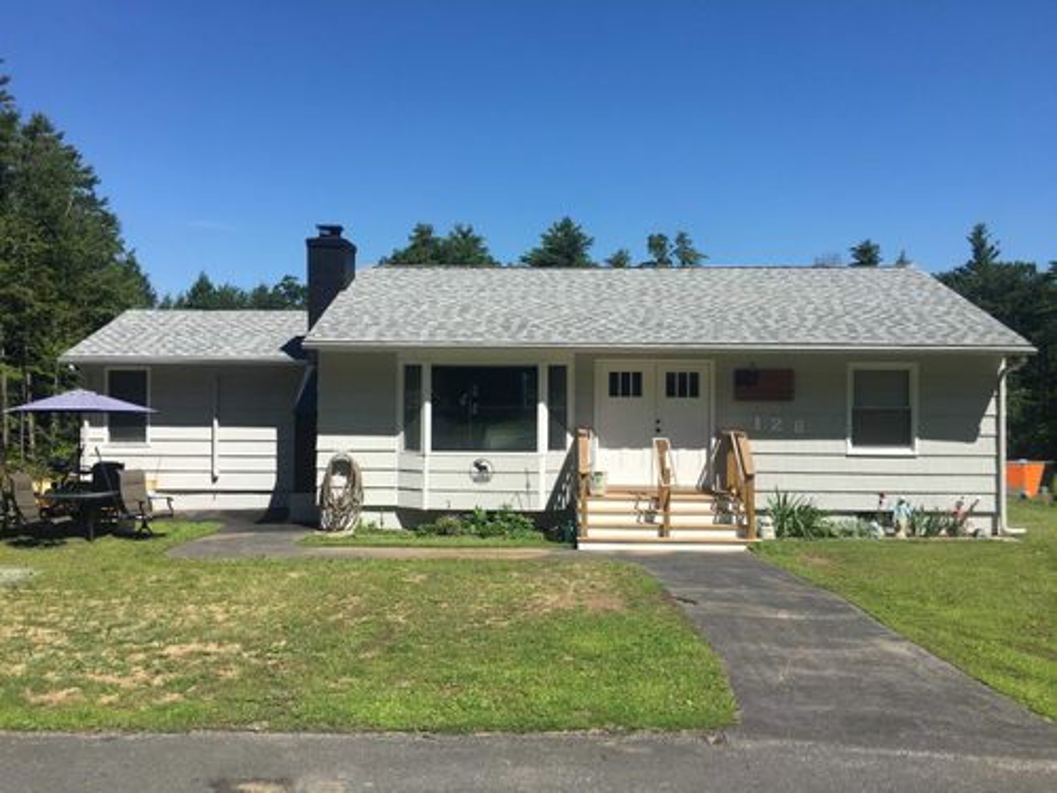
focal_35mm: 29
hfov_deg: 61.7
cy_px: 396
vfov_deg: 48.2
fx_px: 886
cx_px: 528
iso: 25
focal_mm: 4.15
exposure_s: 1/1876
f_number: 2.2
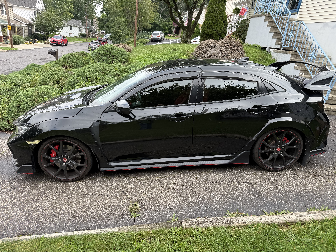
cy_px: 126
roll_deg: -9.7
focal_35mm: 24
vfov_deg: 56.8
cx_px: 168
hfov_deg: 71.6
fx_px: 233
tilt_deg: -19.8
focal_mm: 6.76
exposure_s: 1/780
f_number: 1.78
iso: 80
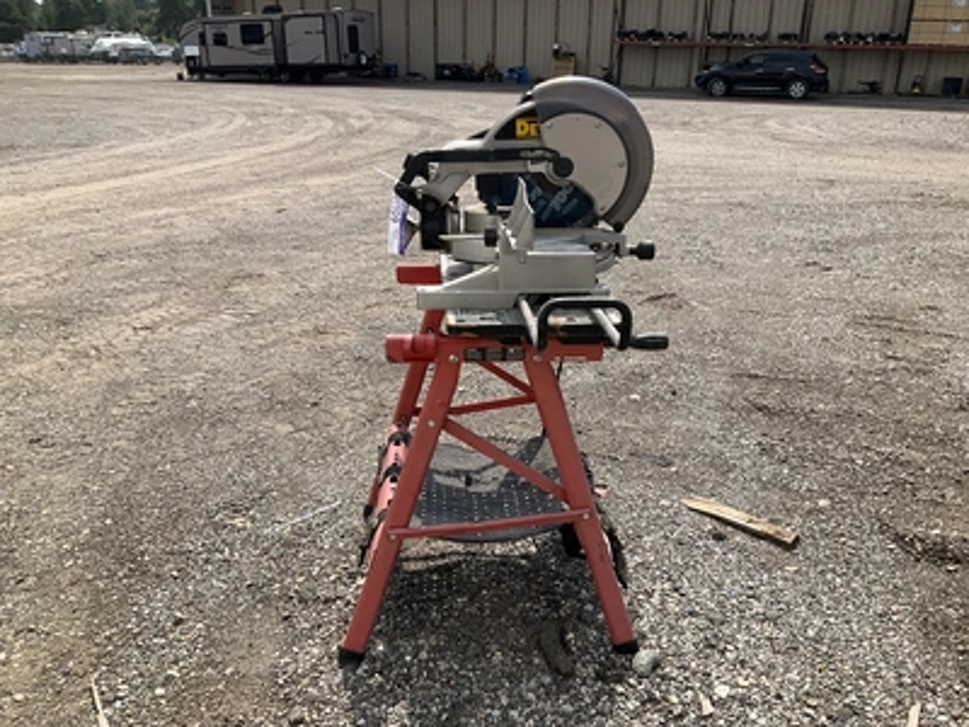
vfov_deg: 48.2
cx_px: 484
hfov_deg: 61.7
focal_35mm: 29
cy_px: 364
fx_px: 812
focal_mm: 3
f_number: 1.8
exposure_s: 1/1786
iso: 25
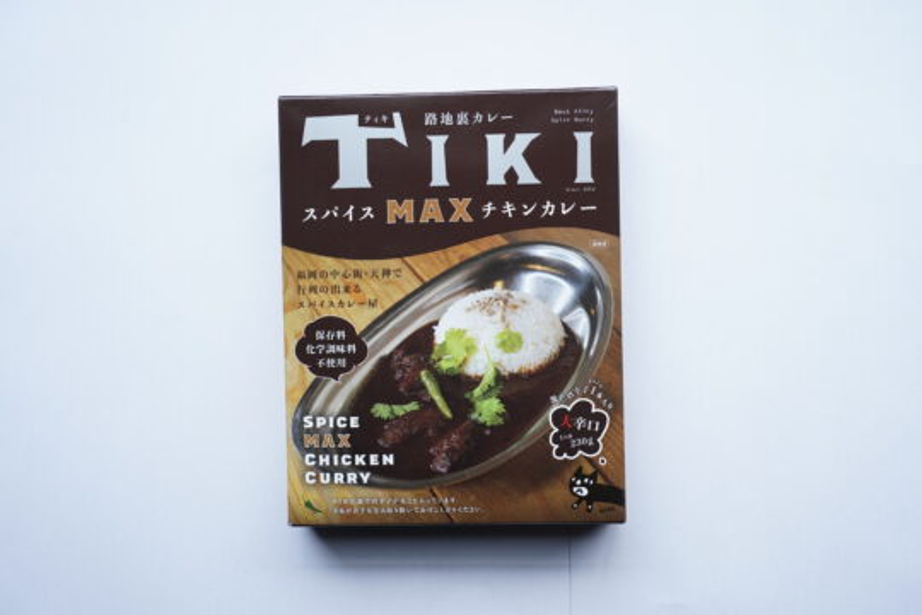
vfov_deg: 35.9
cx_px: 461
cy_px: 308
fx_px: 948
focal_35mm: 37
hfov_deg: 51.9
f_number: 5.6
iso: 250
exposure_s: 1/160
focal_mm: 37
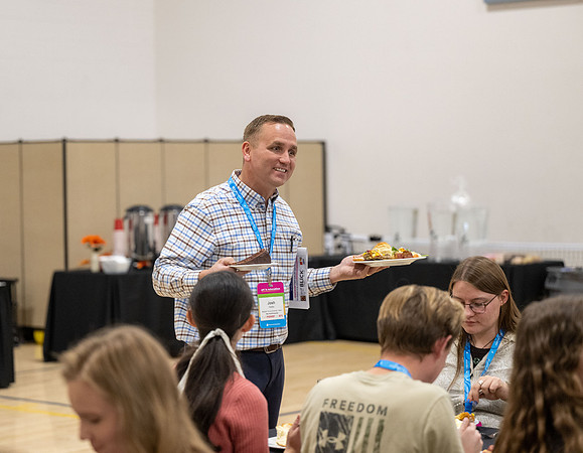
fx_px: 1624
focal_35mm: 95
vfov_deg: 15.9
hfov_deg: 20.3
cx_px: 243
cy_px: 226
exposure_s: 1/250
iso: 2500
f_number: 2.8
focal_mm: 86
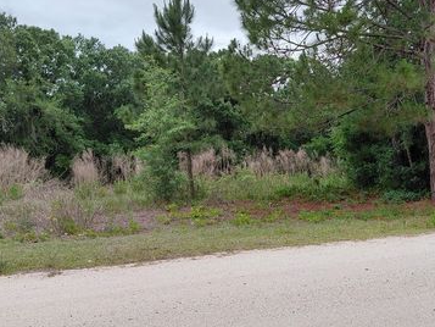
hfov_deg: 52.6
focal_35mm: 35
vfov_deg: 40.7
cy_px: 156
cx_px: 223
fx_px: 440
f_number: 1.8
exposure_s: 1/894
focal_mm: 4.69
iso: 50
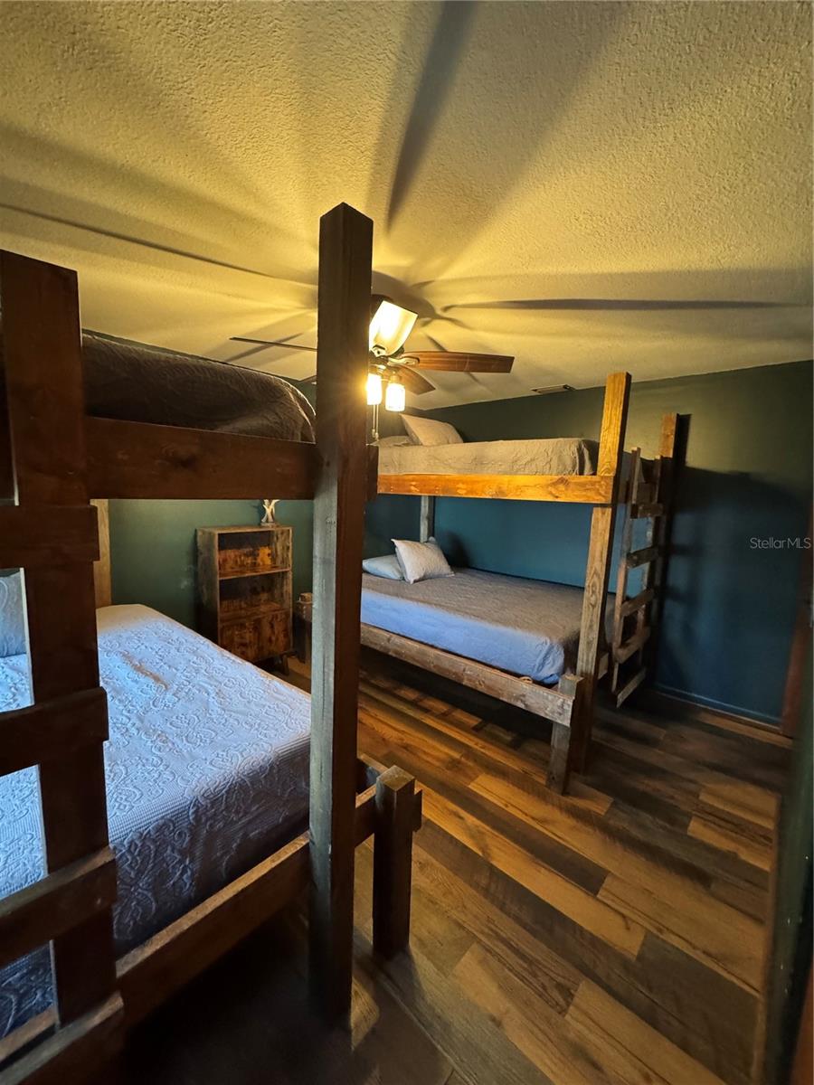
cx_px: 407
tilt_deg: -6.9
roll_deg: -1.4
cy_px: 542
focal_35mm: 14
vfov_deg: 102.1
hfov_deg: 85.7
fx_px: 439
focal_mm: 2.22
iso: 1000
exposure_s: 1/40
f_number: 2.2
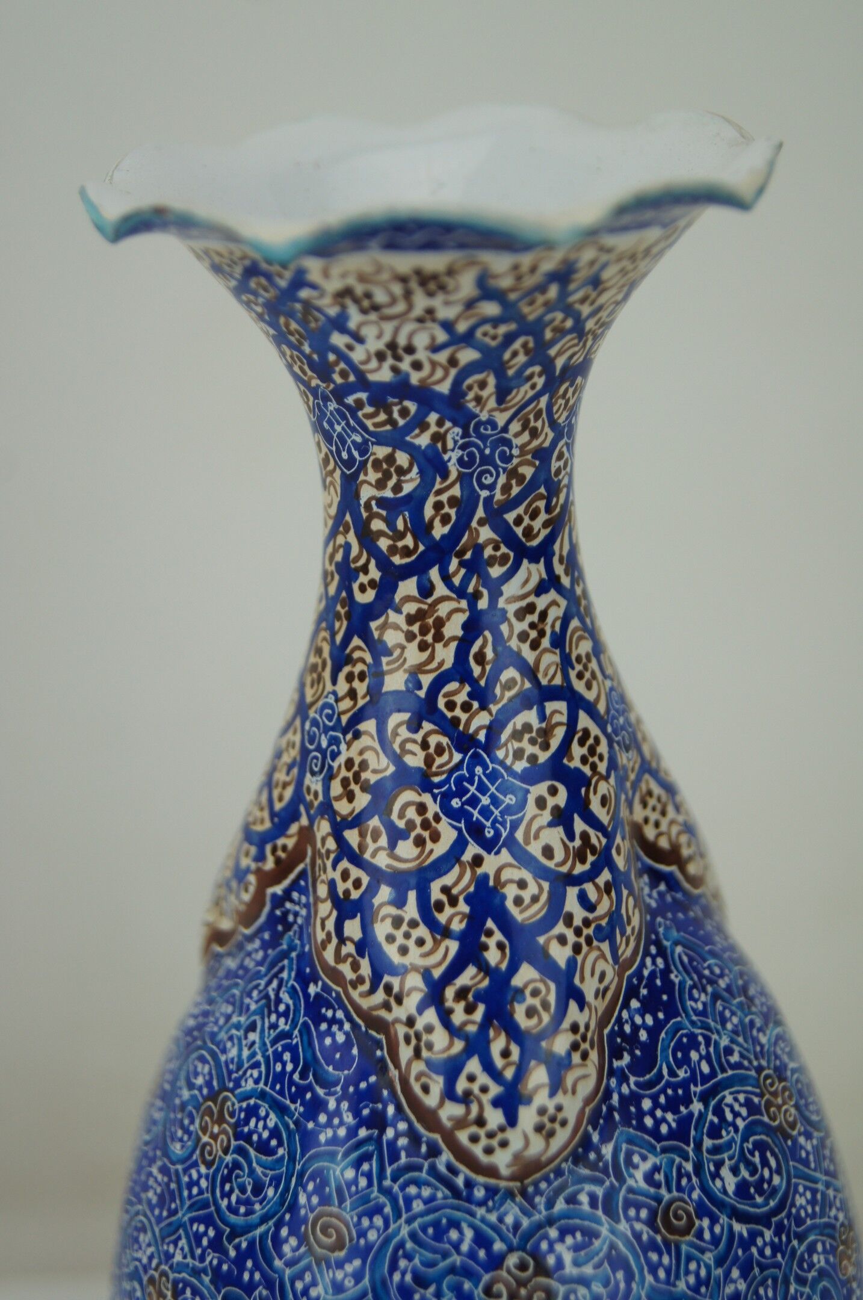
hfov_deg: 18.1
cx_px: 432
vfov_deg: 27.0
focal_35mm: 75
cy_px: 650
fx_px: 2704
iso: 200
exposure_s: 1/160
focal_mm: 50
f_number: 5.6
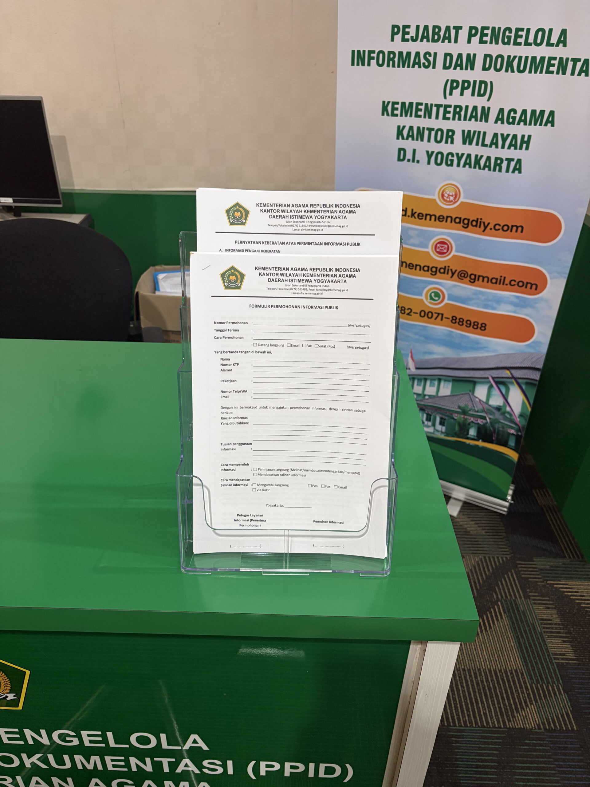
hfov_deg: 53.1
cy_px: 394
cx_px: 295
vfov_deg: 67.3
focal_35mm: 26
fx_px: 591
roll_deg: -0.7
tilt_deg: -32.2
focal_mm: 5.96
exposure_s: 1/50
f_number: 1.6
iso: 160
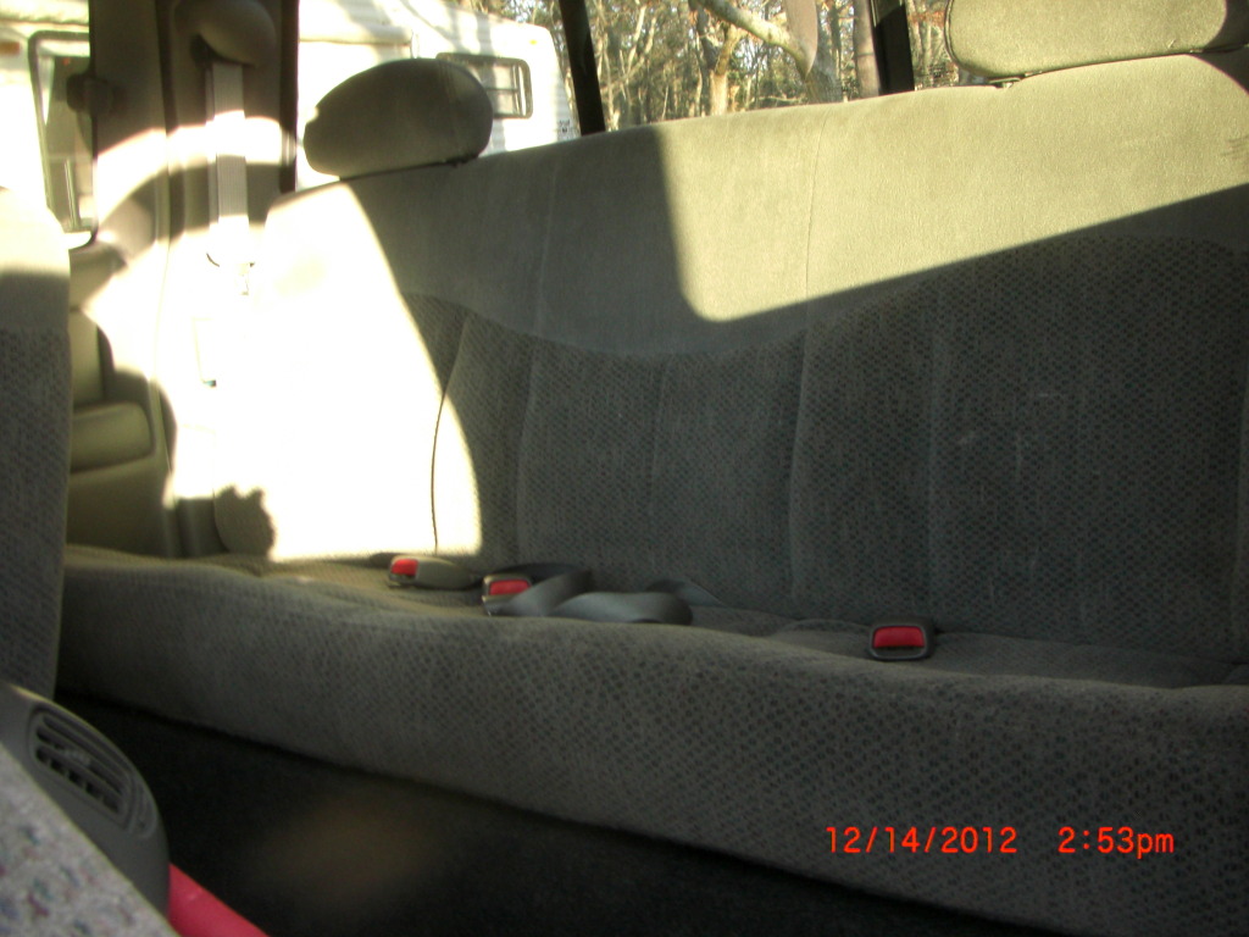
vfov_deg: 37.7
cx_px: 624
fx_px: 1371
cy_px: 468
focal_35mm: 38
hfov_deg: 49.0
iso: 200
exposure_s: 1/5
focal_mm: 6.3
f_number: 9.2
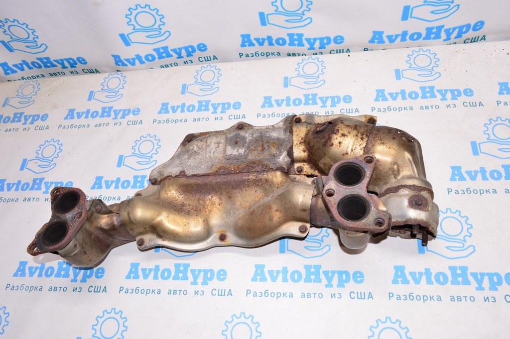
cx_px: 255
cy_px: 170
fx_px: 382
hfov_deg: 67.4
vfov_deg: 47.9
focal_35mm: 27
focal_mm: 18
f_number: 8
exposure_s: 1/60
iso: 1600
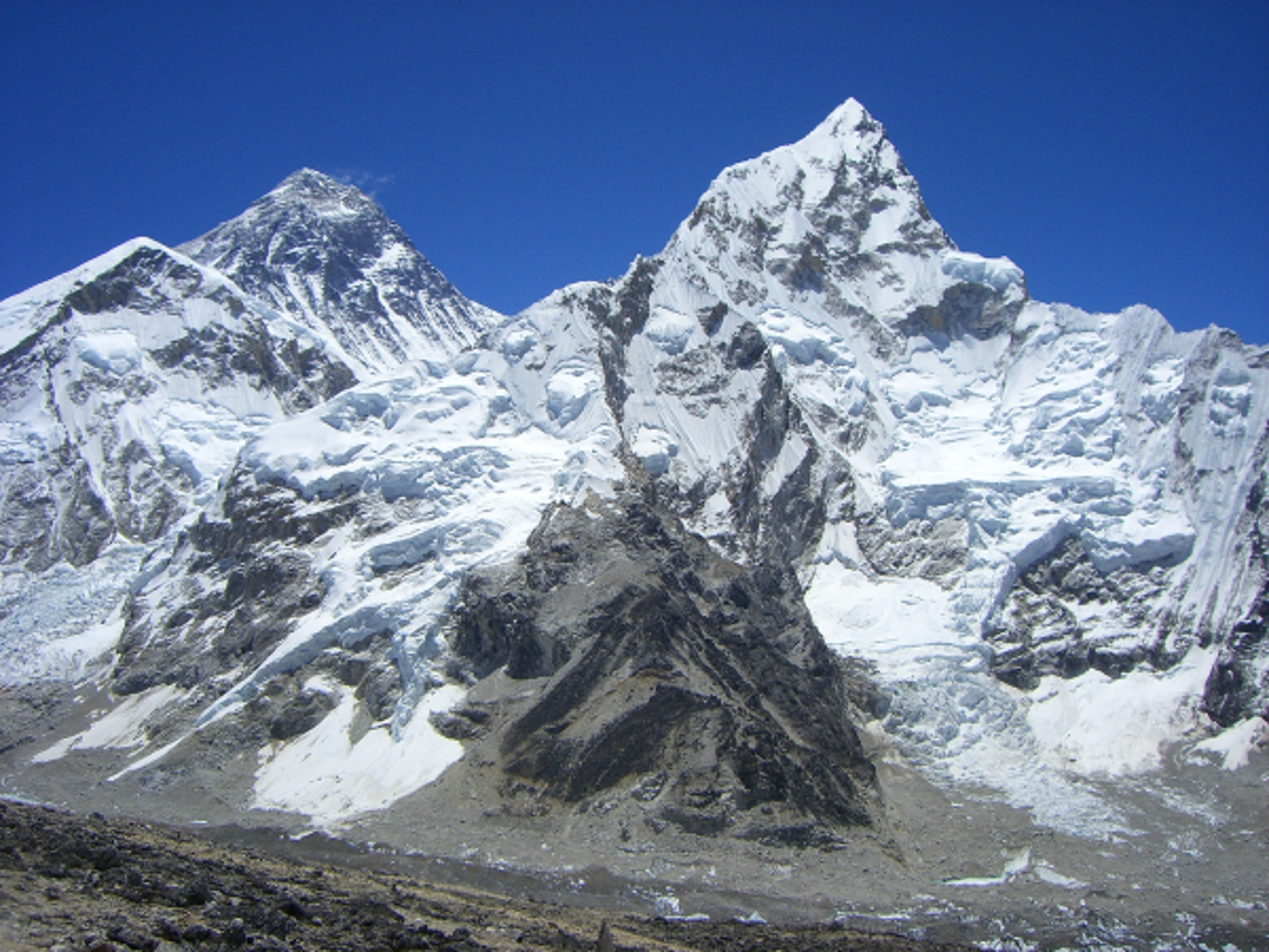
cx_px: 634
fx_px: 1393
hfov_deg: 49.0
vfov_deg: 37.7
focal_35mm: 38
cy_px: 476
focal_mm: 6.2
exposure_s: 1/2000
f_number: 4.3
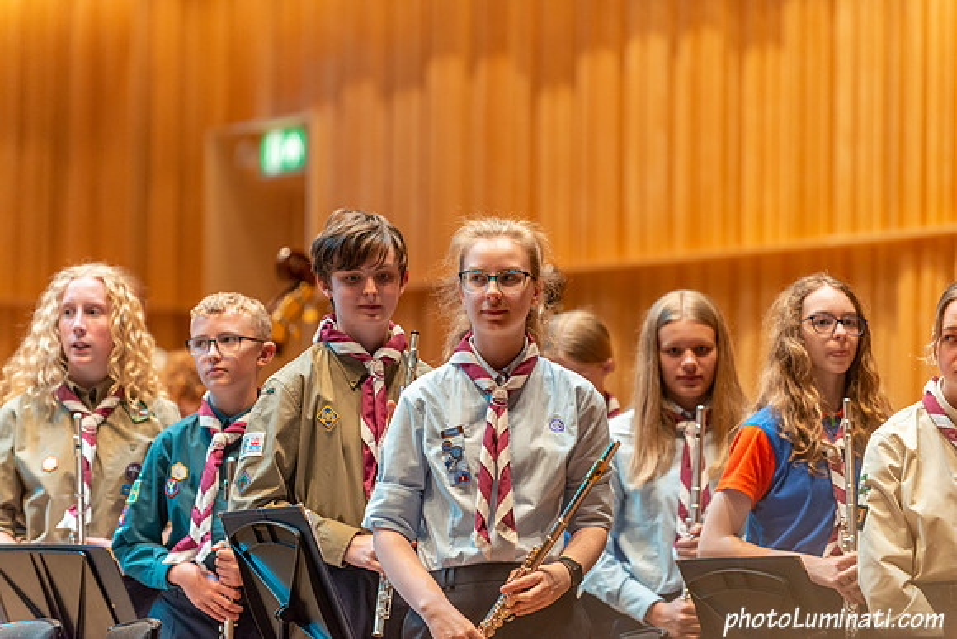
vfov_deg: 6.9
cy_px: 320
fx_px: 5318
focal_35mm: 200
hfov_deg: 10.3
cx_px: 478
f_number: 2.8
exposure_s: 1/125
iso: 2000
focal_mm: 200
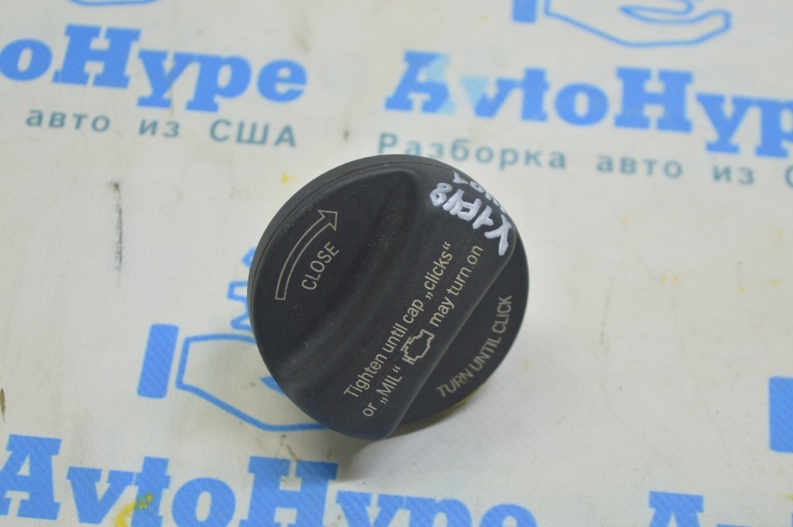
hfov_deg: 24.6
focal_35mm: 82
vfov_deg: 16.5
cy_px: 264
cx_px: 396
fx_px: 1816
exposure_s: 1/20
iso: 400
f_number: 5.6
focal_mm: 55
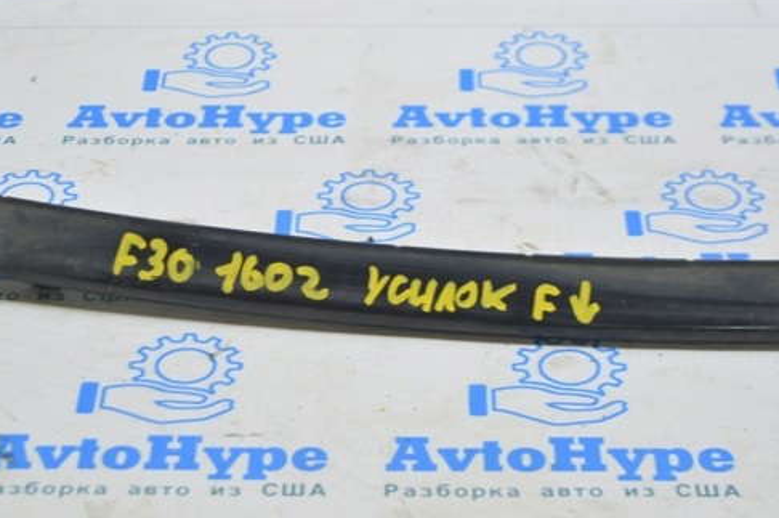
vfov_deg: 12.6
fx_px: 2349
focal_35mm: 109
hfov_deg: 18.8
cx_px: 346
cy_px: 192
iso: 400
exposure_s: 1/20
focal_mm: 55
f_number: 5.6
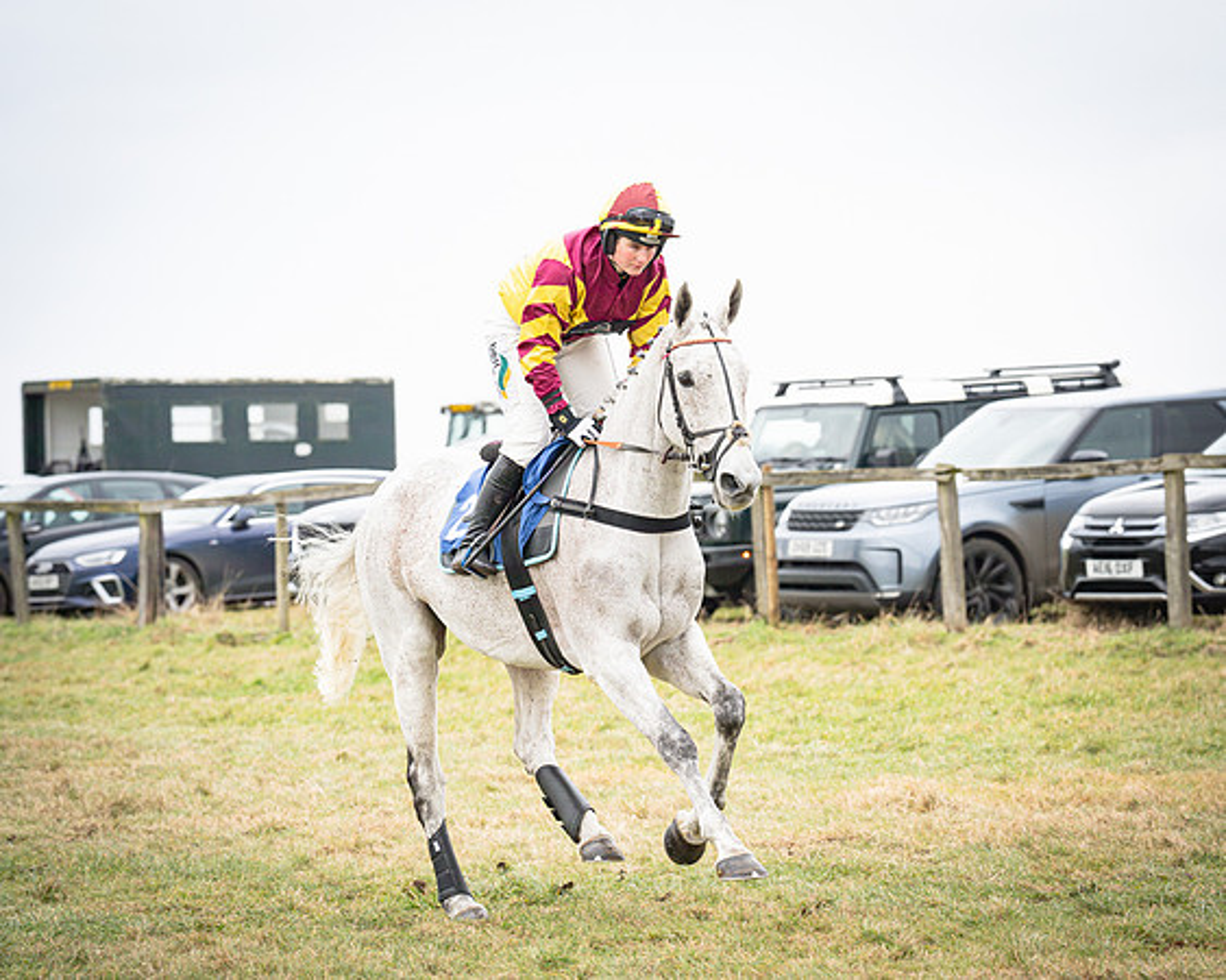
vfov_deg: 10.1
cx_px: 613
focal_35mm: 152
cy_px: 490
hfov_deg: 12.7
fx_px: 5517
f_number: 4.5
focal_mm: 135
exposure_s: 1/1000
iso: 500
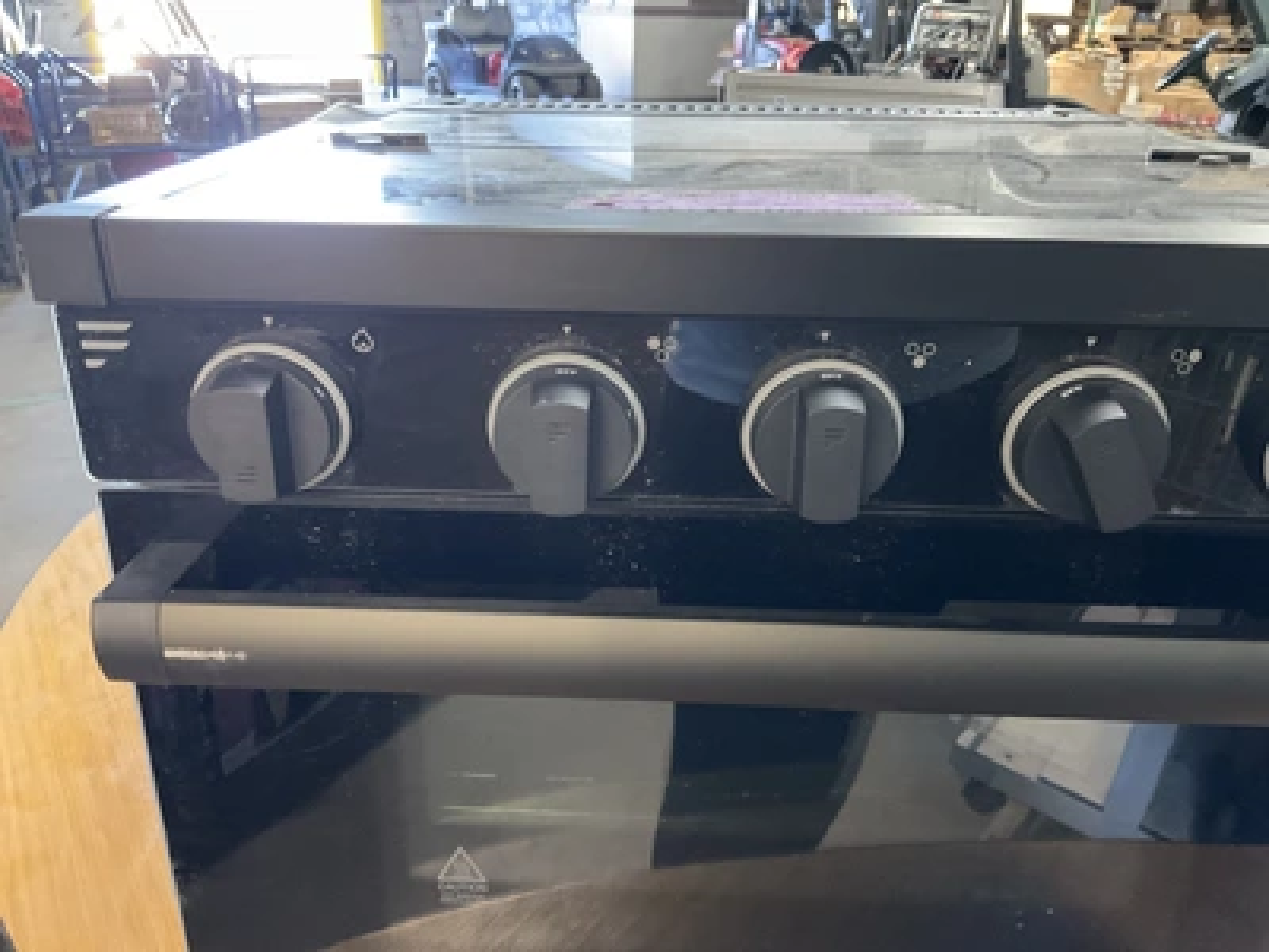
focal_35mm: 29
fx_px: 1063
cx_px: 634
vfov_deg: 48.2
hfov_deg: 61.7
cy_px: 476
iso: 250
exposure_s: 1/30
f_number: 1.8
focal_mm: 3
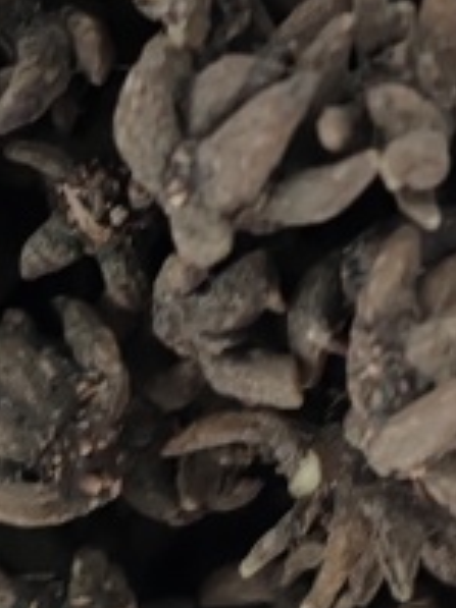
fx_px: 2550
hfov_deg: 10.2
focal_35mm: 145
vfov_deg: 13.4
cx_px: 438
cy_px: -20
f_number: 1.9
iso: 2500
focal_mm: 6.12
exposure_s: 1/50
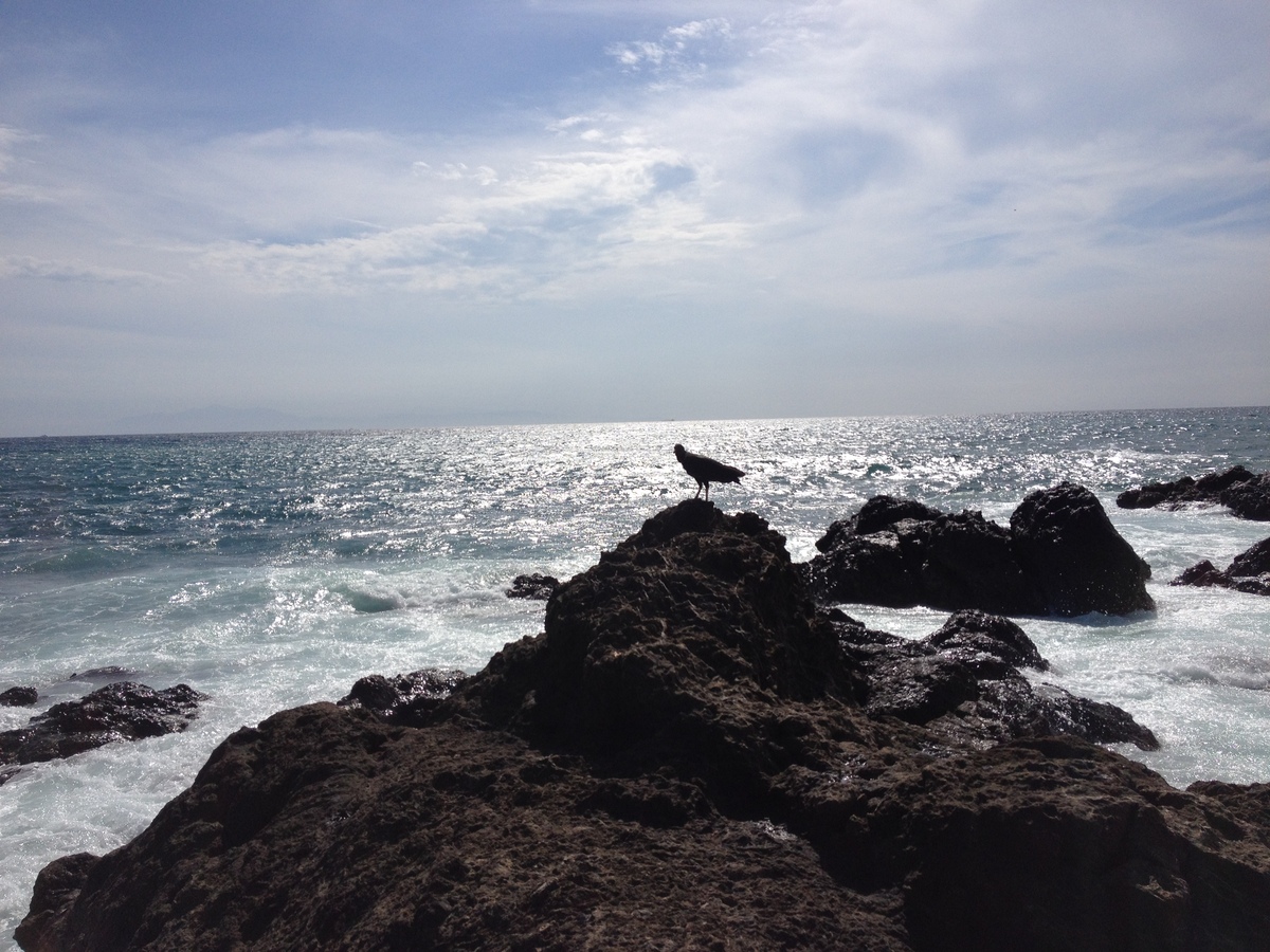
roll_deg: +2.0
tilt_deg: -5.4
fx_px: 1284
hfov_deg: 52.6
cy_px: 476
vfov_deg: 40.7
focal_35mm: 35
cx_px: 635
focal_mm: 4.28
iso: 50
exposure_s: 1/6135
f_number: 2.4
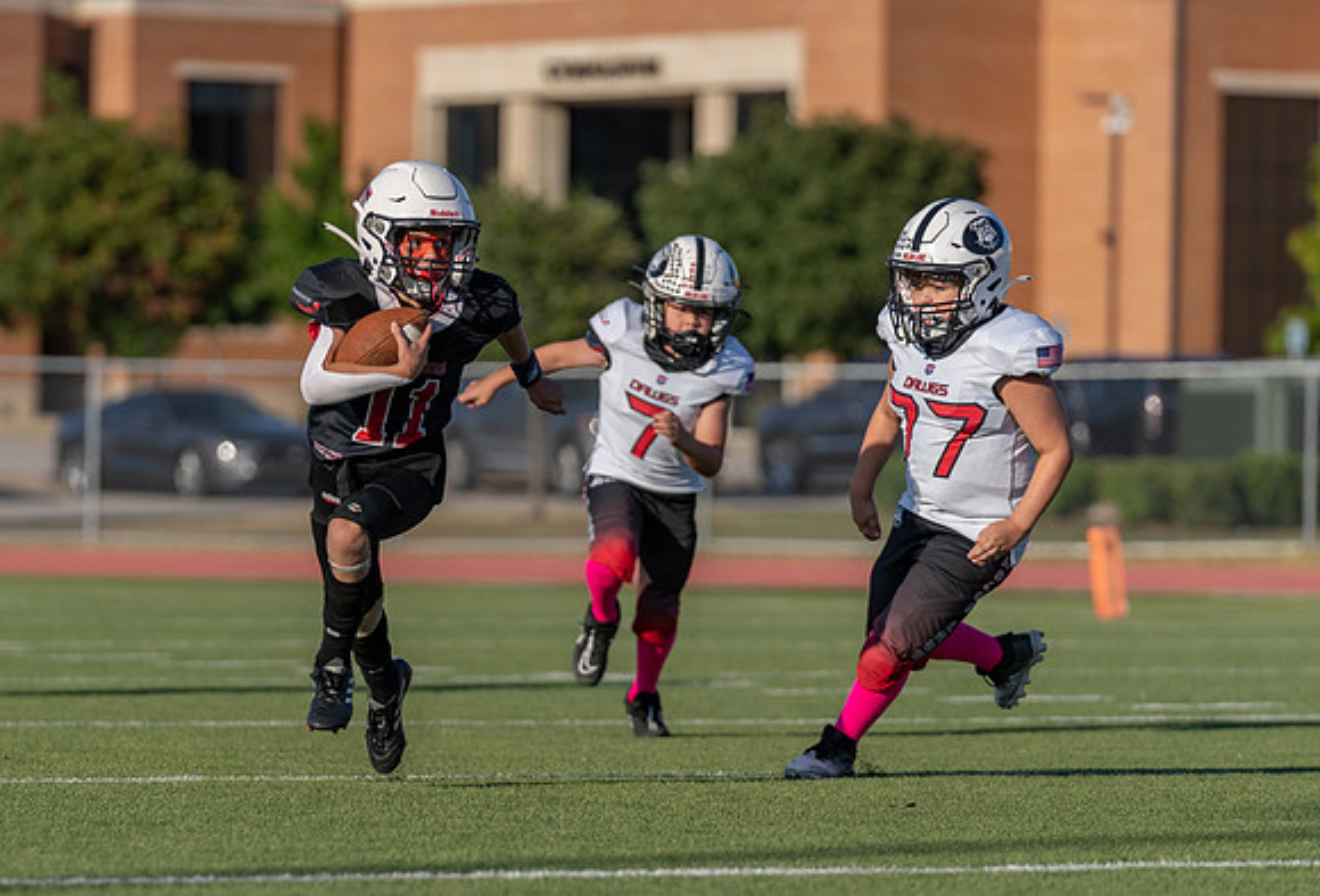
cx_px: 416
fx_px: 10380
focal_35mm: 281
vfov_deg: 4.9
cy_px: 504
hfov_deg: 7.3
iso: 100
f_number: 3.5
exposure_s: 1/1600
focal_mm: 182
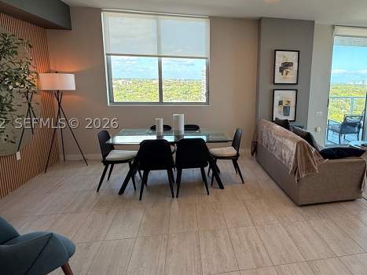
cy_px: 123
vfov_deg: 56.7
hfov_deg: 69.9
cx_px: 239
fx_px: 254
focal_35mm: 24
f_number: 2.2
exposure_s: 1/173
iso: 64
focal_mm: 2.22
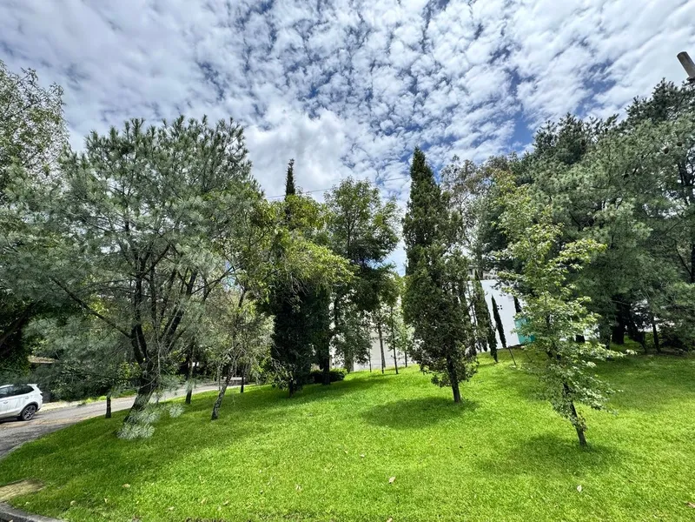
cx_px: 348
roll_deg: +2.1
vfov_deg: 85.7
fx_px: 281
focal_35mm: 14
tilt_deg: +22.6
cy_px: 261
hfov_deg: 102.1
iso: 40
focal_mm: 2.22
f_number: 2.2
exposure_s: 1/1256
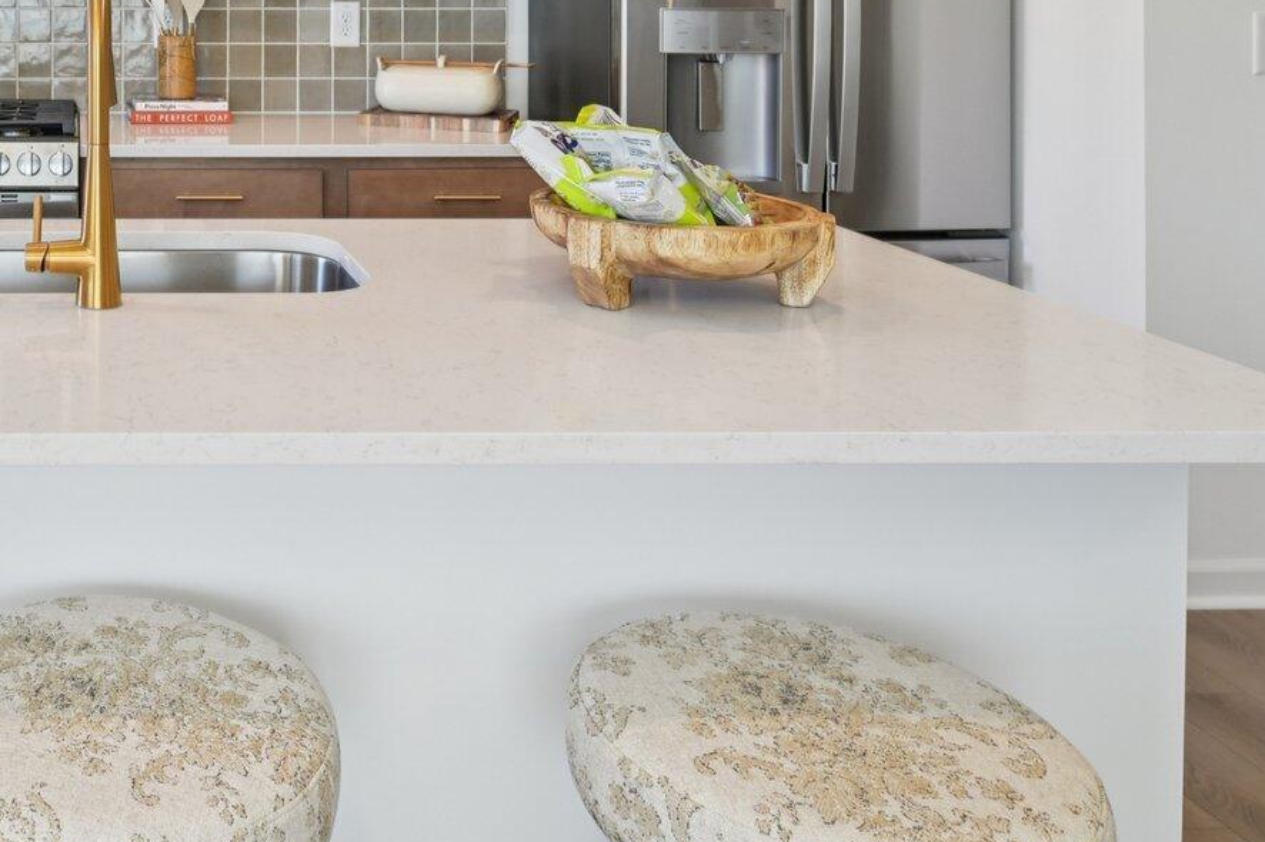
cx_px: 160
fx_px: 1300
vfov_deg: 32.4
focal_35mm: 37
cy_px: -39
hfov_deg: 47.4
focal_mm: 16
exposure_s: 1/15
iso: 100
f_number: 8
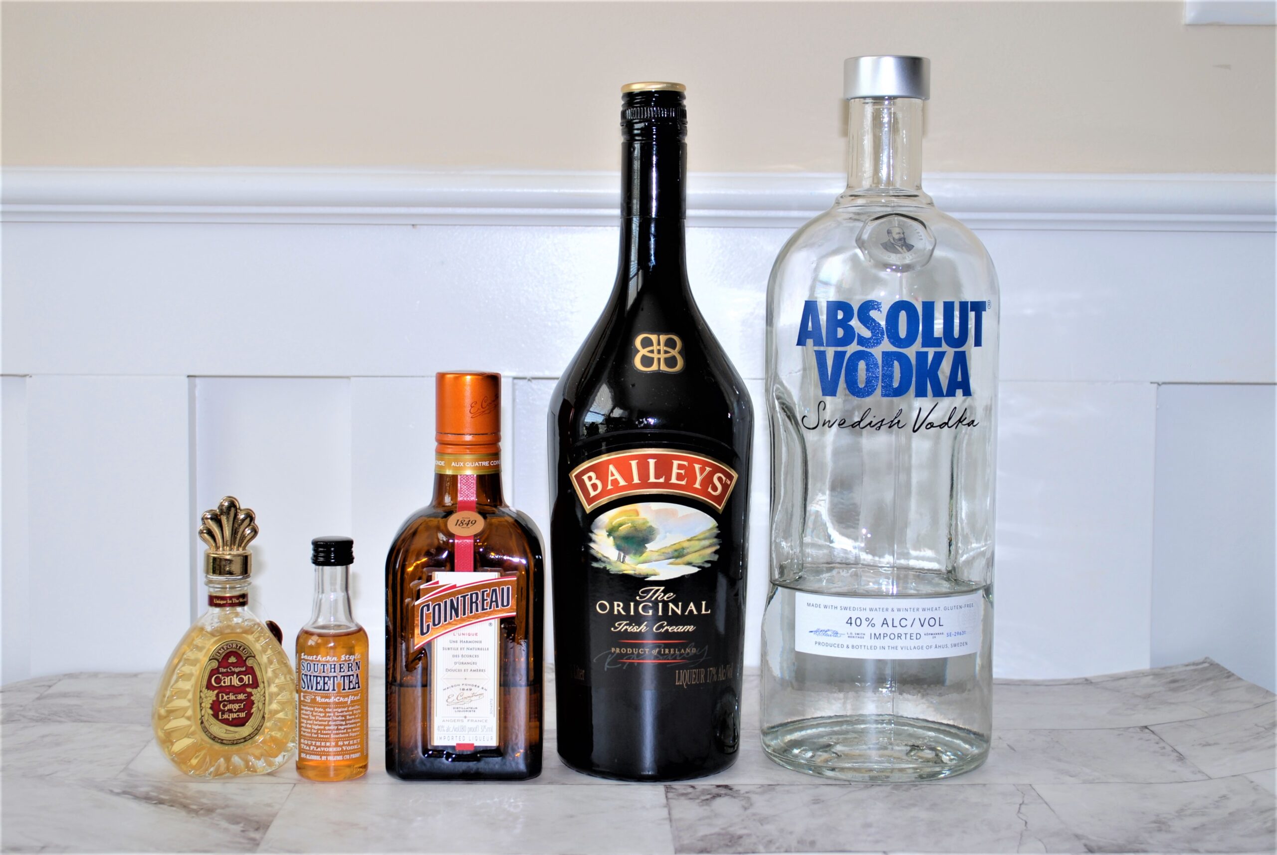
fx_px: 1865
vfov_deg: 25.8
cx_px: 638
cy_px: 428
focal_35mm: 52
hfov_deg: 37.8
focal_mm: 35
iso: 100
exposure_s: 1/60
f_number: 6.3
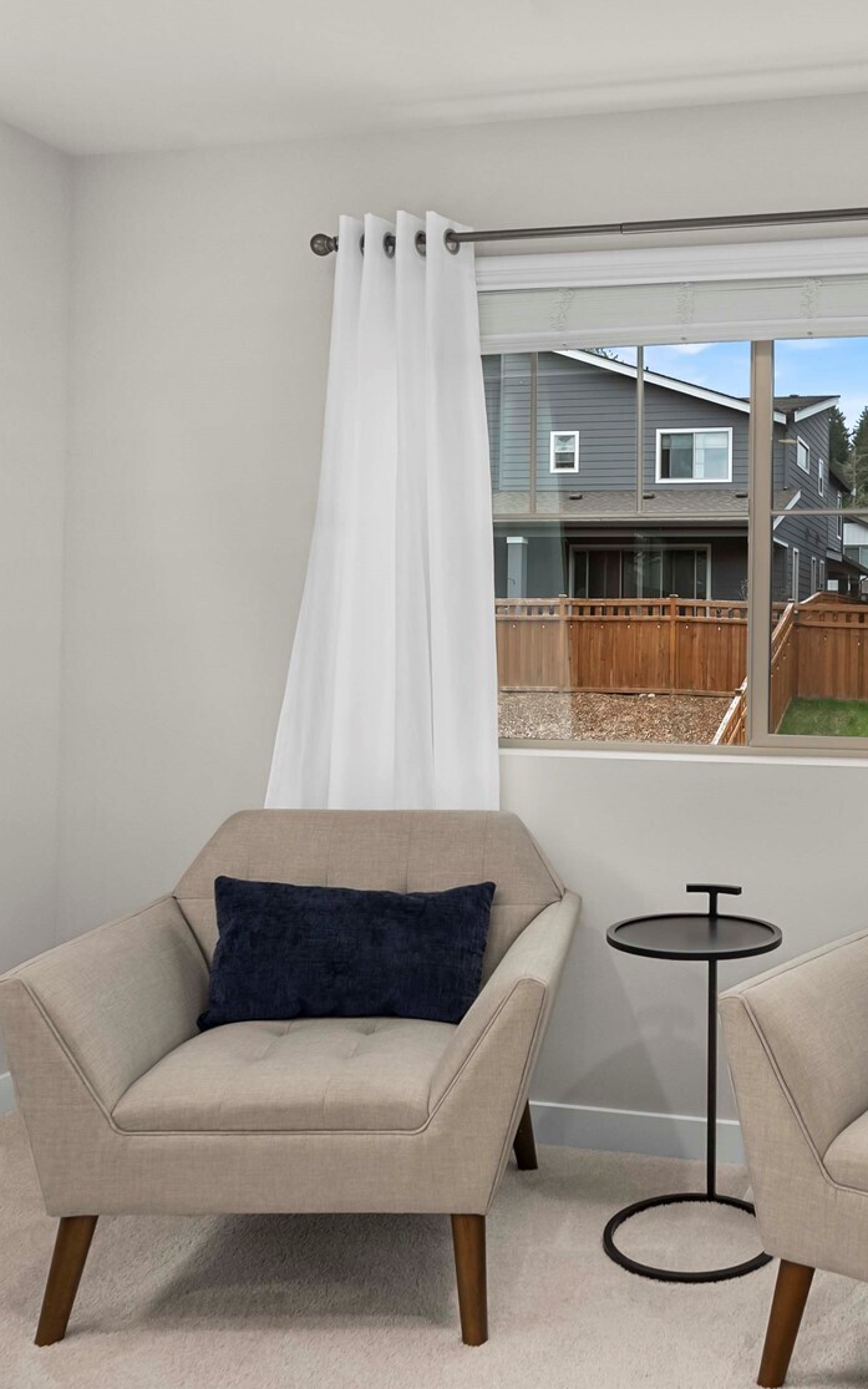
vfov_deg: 61.2
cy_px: 696
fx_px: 1173
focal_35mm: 31
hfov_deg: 38.5
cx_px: 738
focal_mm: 20
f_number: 7.1
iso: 400
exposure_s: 1/30
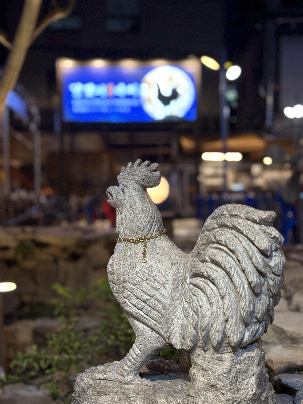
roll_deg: +0.8
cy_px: 202
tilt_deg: +0.2
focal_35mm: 52
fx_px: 607
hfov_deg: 28.0
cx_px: 152
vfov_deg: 36.8
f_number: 1.6
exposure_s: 1/40
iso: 160
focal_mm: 5.96
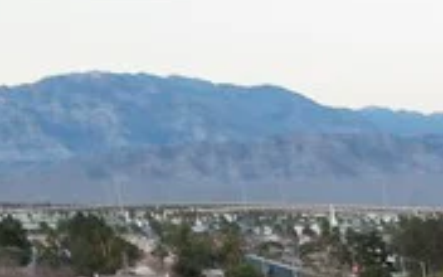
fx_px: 1787
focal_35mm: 148
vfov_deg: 7.4
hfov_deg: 11.9
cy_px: 949
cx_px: 997
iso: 130
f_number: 1.7
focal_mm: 6.72
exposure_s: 1/80
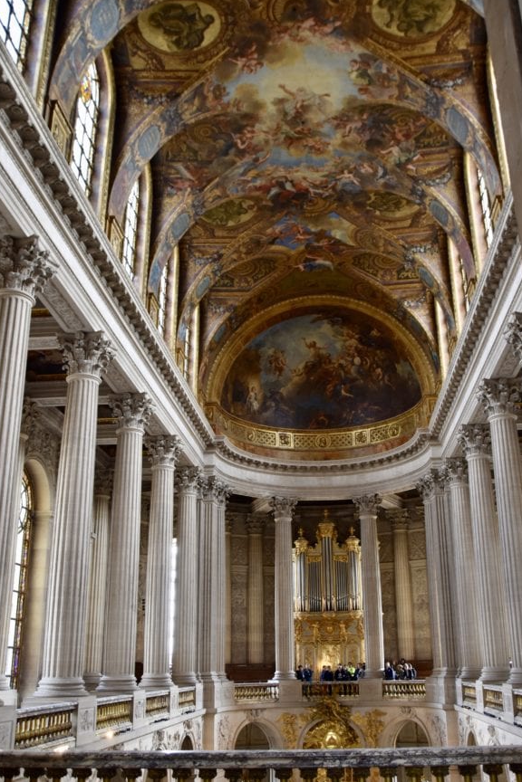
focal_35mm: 32
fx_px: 696
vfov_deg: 58.7
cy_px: 403
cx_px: 286
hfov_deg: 41.1
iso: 200
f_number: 3.5
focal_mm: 18
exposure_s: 1/30
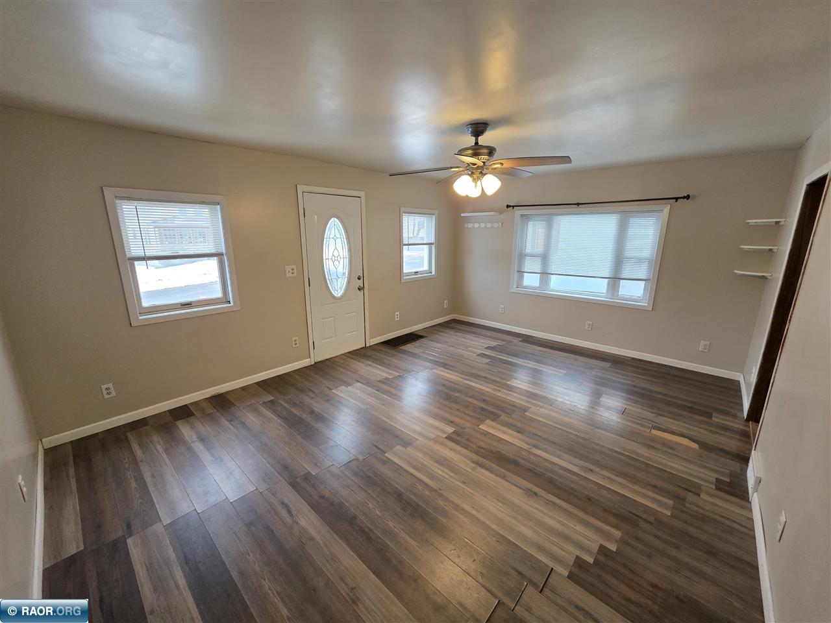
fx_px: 312
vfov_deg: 89.9
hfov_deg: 106.2
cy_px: 312
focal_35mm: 13
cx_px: 416
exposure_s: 1/120
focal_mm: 2.2
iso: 250
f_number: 1.9
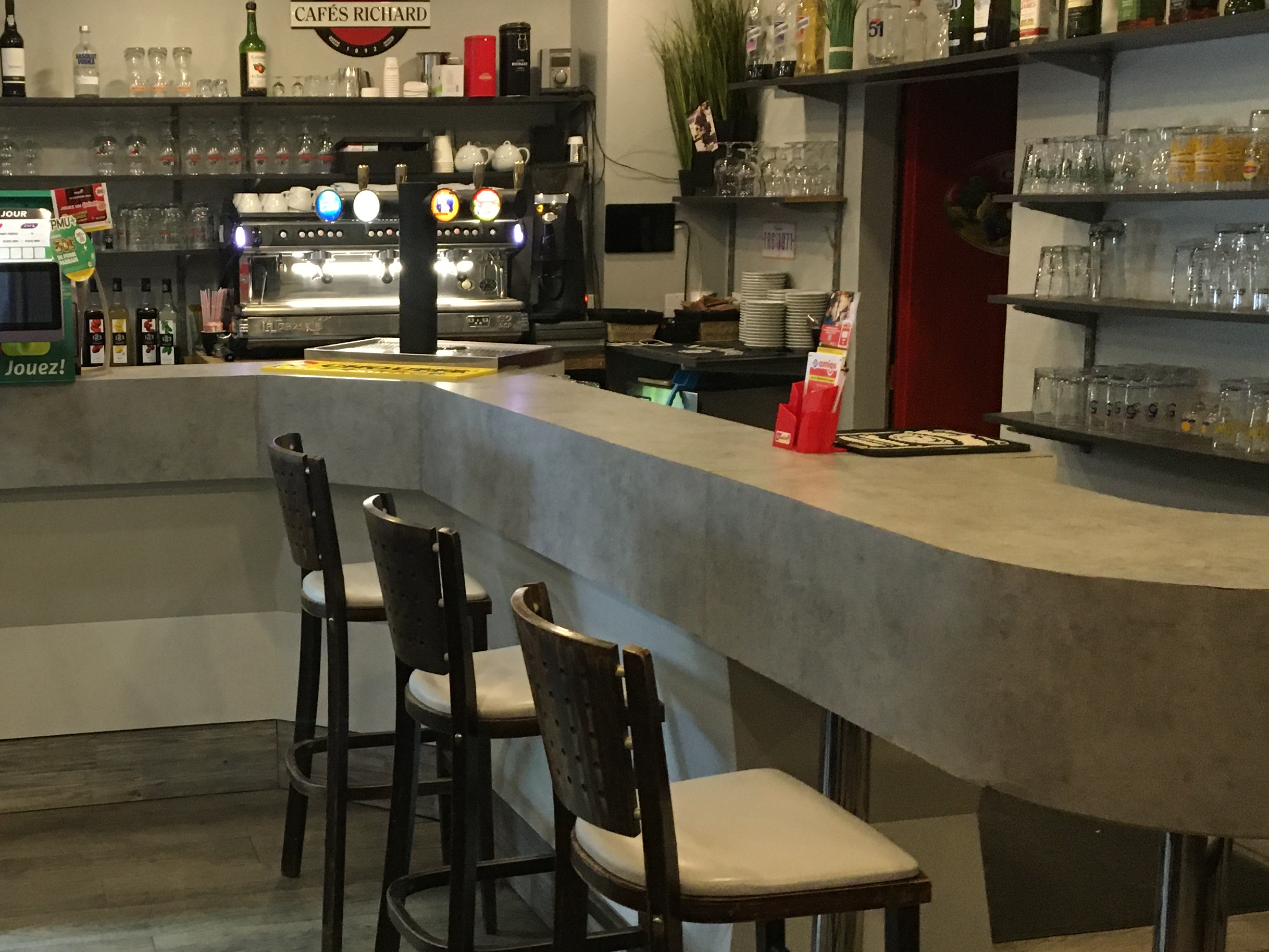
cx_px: 341
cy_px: 501
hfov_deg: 38.8
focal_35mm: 48
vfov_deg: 30.3
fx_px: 1760
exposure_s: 1/25
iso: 200
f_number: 2.2
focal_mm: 4.15
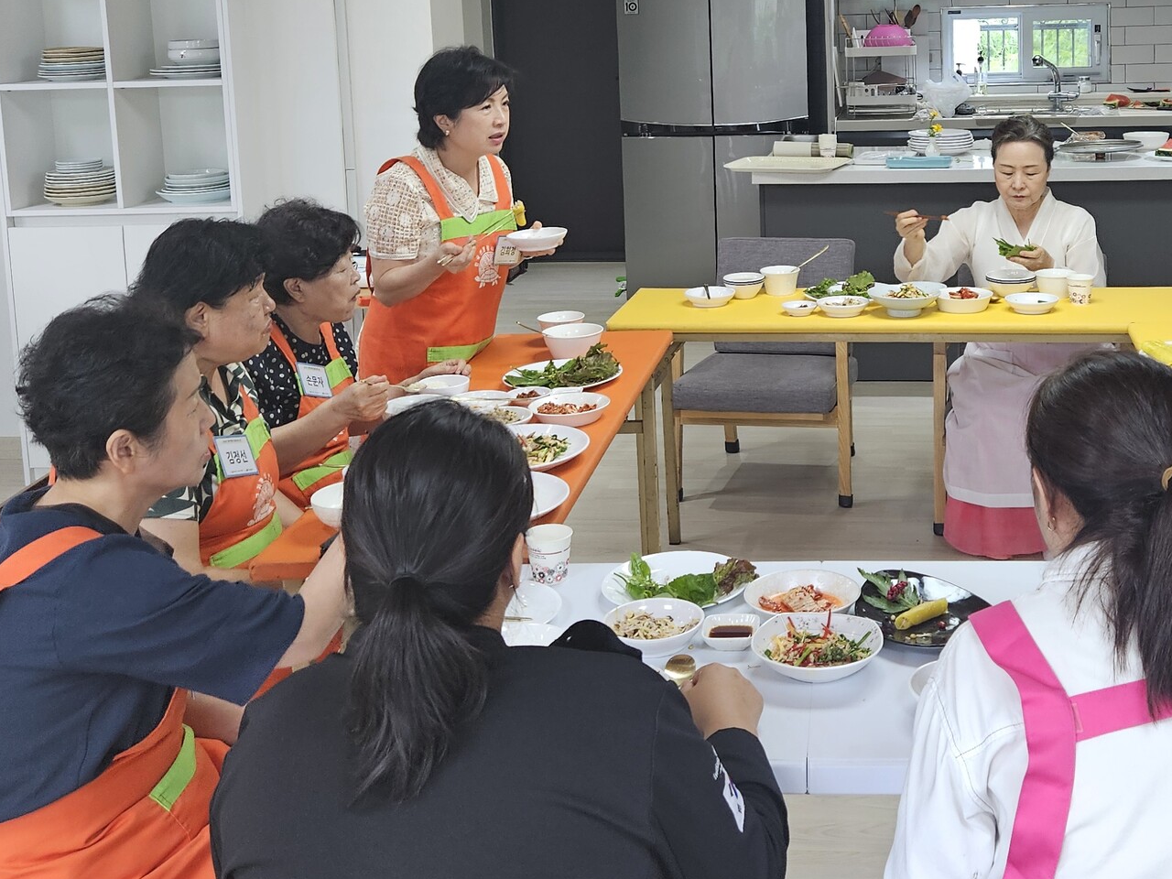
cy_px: 171
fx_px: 1557
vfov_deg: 30.7
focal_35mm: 46
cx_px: 806
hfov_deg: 40.6
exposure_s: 1/120
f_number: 1.8
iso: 80
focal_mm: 5.4
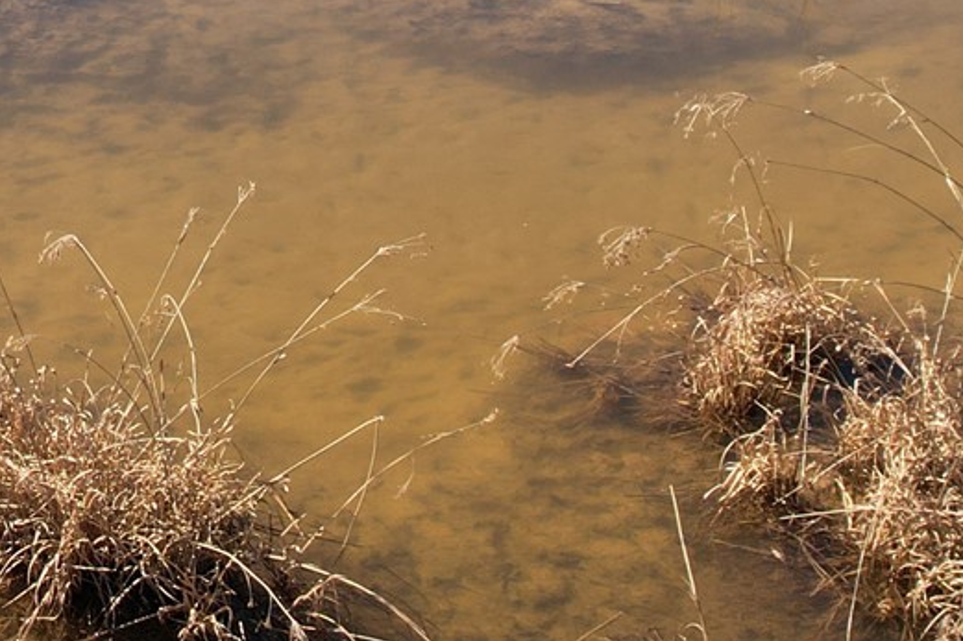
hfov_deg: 21.1
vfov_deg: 15.2
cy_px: -180
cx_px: -338
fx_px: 2300
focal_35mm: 86
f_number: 2.8
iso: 200
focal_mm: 8.38
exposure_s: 1/1500
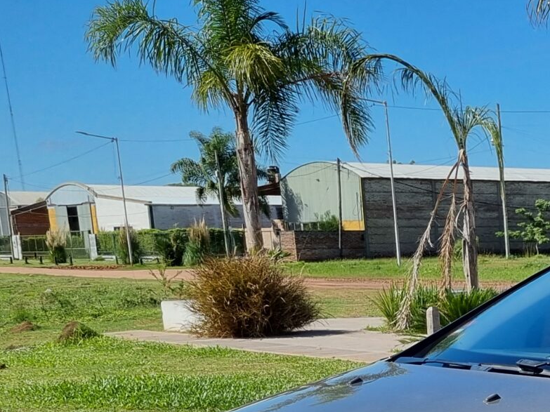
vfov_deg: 16.2
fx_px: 1350
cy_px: 576
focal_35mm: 85
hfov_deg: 20.7
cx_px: 741
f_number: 1.8
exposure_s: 1/2184
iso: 50
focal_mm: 5.4
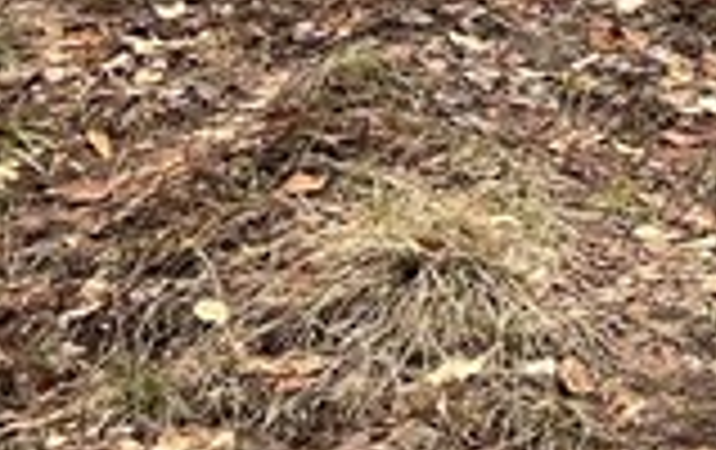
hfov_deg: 10.1
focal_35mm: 177
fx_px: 3460
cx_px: 1783
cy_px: -760
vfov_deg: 6.9
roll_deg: +1.2
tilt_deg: +4.8
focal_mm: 5.7
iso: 50
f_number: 1.5
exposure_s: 1/1295
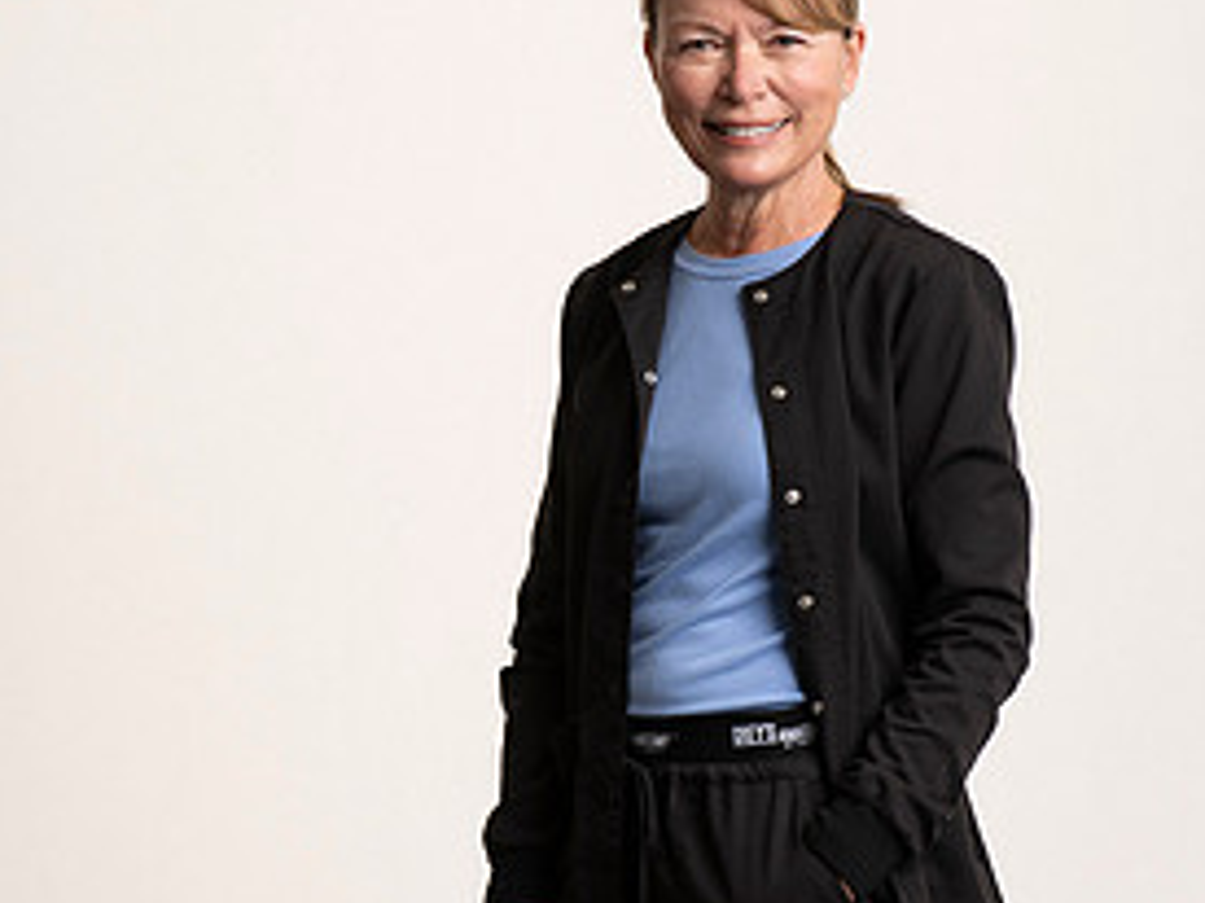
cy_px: 644
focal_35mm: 165
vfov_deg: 9.0
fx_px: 5741
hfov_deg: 12.0
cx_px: 653
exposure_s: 1/125
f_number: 8
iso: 64
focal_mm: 105
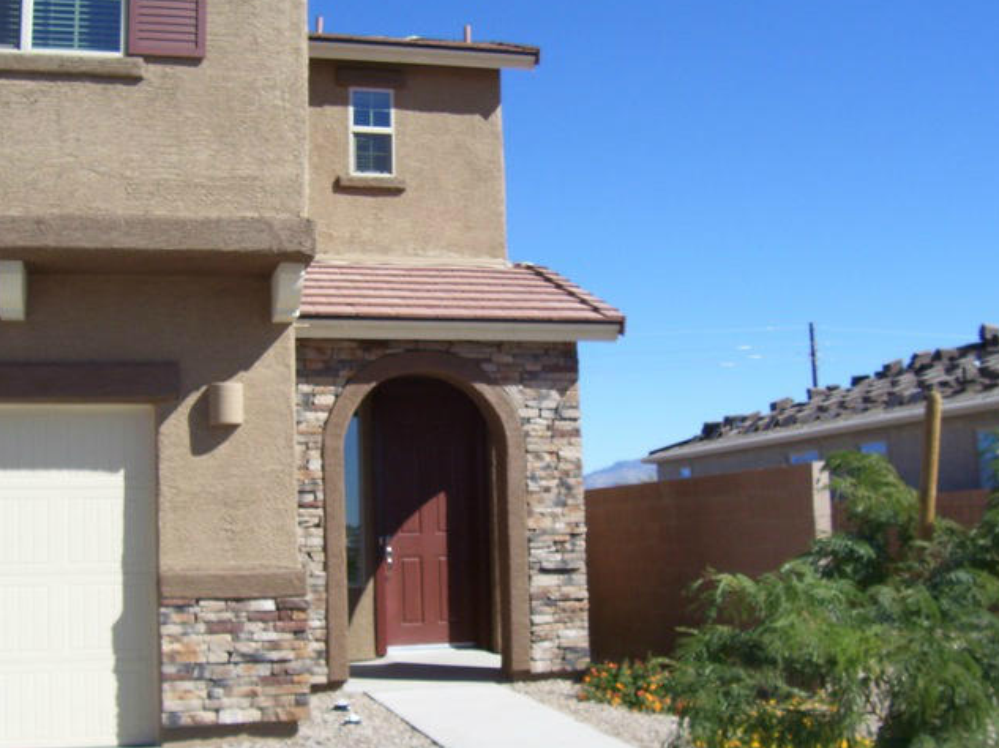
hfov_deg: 43.8
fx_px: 1240
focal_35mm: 43
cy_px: 377
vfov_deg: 33.6
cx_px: 464
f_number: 4.8
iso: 80
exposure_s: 1/500
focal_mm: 5.6
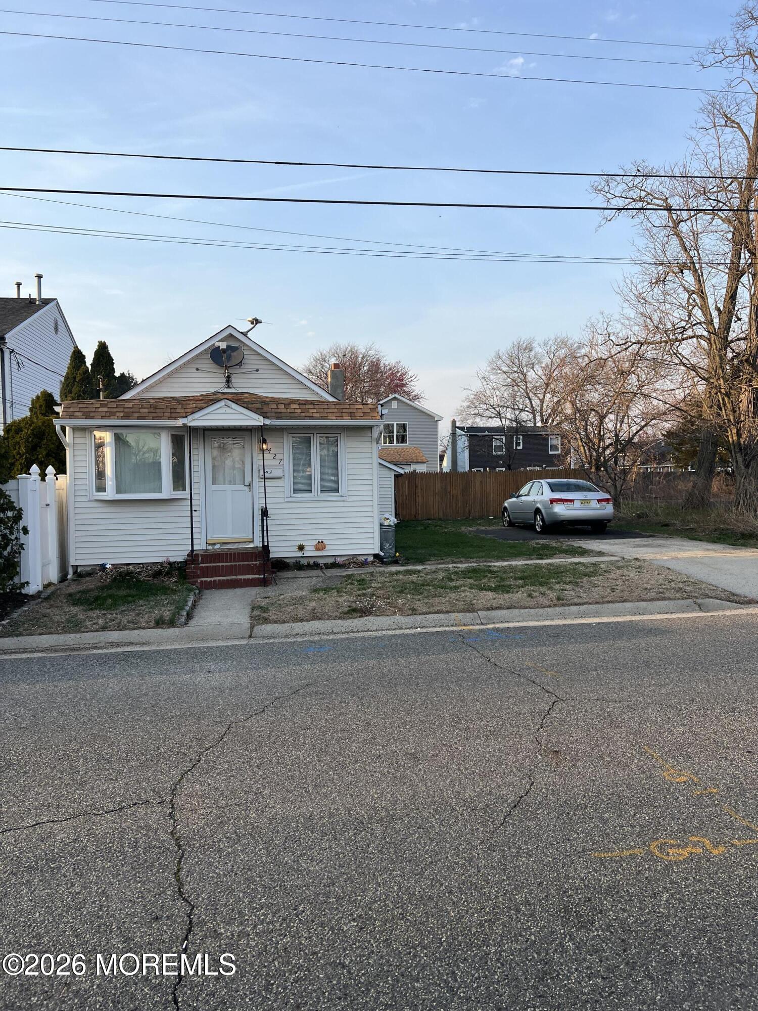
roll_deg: +1.9
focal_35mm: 26
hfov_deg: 53.1
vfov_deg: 67.3
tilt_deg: +0.8
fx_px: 759
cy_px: 506
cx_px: 379
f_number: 1.5
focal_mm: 5.7
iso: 50
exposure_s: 1/1326
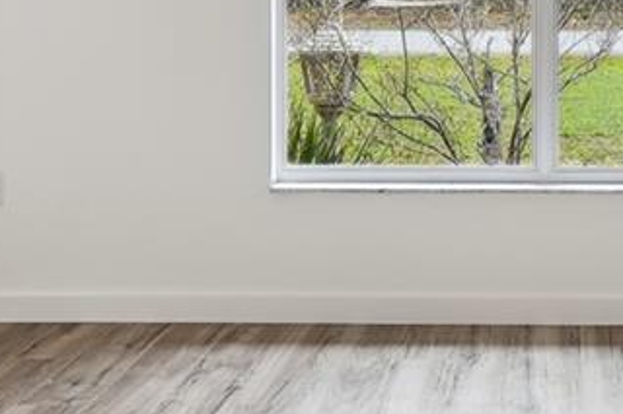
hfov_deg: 26.2
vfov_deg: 17.7
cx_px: 547
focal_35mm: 75
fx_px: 1297
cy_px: -10
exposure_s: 1/6
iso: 100
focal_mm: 10
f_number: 7.1
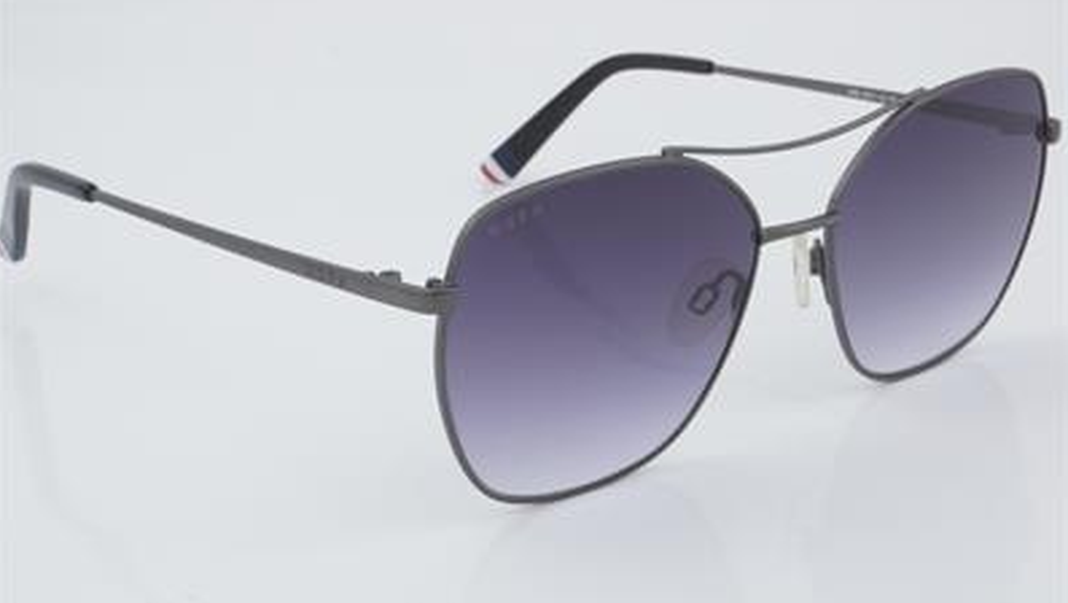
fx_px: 2239
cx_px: 533
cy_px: 253
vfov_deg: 15.3
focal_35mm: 79
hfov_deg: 26.8
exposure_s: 1/3
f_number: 32
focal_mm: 50
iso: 100
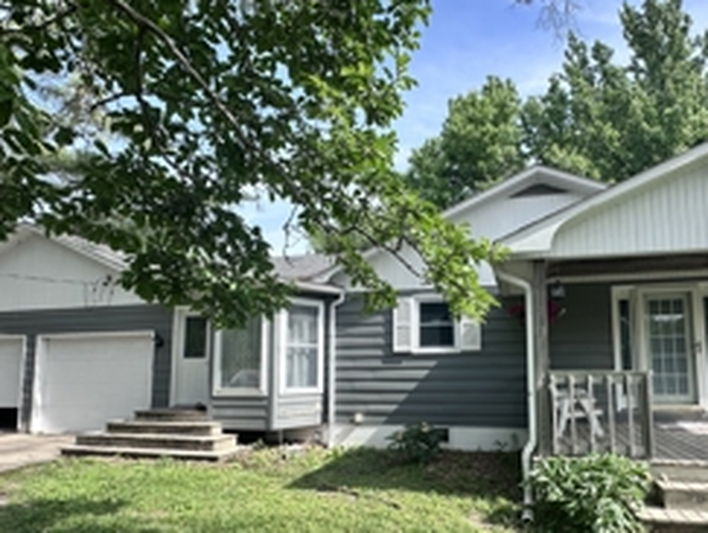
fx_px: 471
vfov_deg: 58.4
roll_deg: +0.5
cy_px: 329
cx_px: 420
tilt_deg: +5.5
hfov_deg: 73.2
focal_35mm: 23
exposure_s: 1/535
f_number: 2.2
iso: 40
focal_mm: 2.22
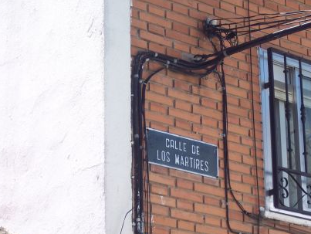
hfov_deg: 13.6
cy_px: 130
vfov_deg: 10.2
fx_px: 1304
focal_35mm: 145
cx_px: 183
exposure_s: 1/250
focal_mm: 24
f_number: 4.8
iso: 100
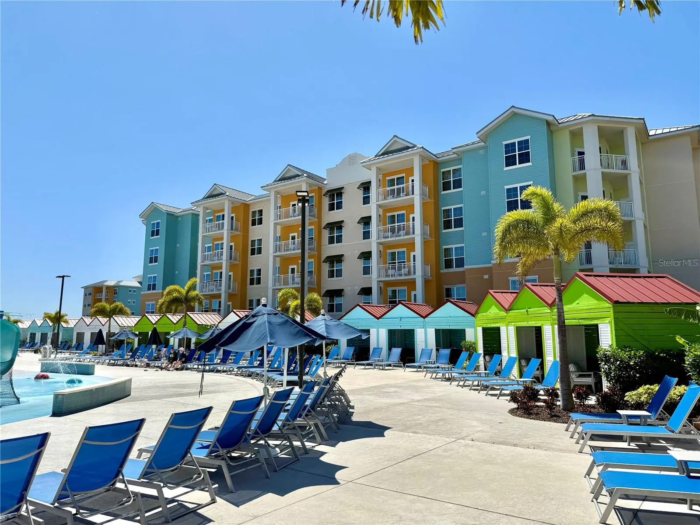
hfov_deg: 71.6
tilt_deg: +9.0
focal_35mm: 24
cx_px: 350
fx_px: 485
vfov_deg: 56.8
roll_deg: +0.2
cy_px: 262
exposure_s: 1/8130
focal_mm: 6.76
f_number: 1.78
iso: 80
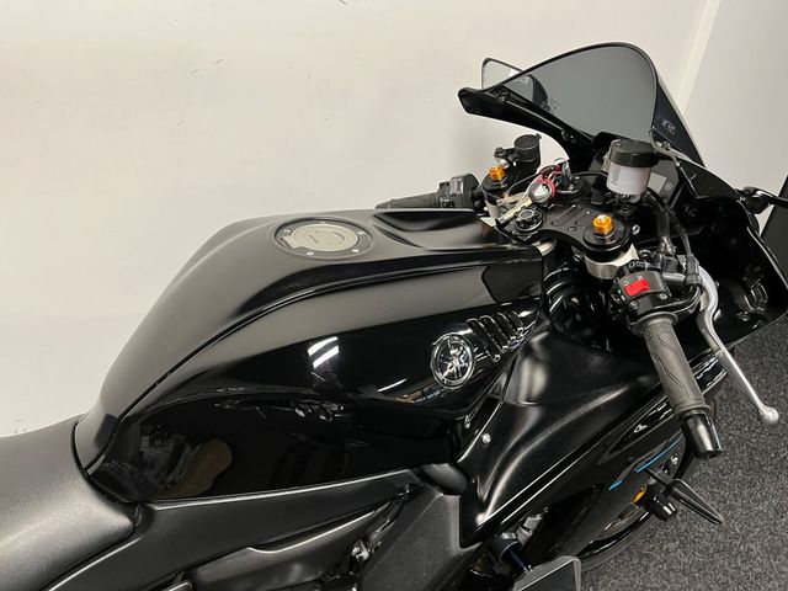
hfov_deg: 67.3
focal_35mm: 26
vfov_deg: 53.1
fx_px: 592
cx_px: 394
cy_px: 296
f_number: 1.6
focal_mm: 5.1
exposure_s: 1/50
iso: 160
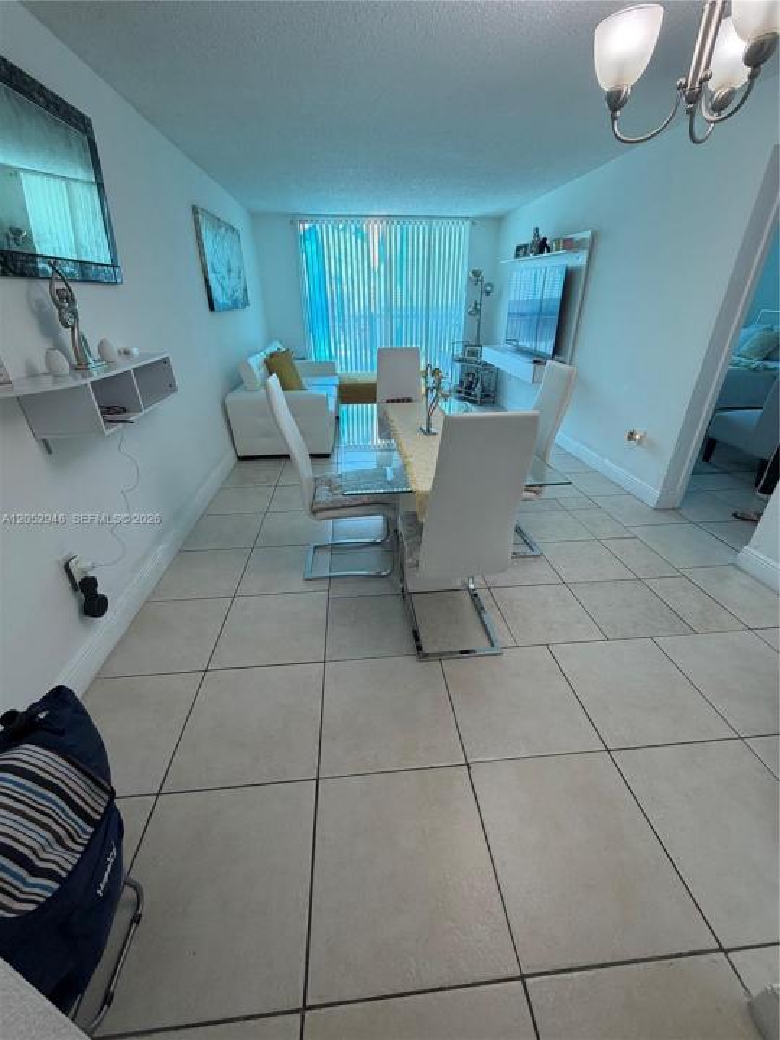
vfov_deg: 102.1
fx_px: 421
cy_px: 520
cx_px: 390
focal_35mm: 14
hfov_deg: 85.7
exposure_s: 1/120
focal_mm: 2.22
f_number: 2.2
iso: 160
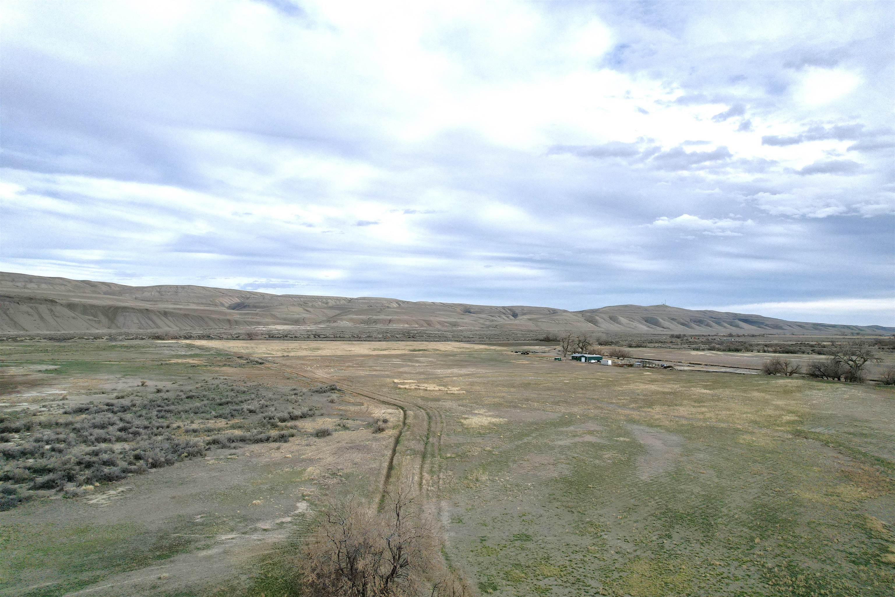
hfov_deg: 78.6
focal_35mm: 22
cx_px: 448
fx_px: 547
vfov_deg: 57.2
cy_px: 298
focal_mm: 8.38
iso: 100
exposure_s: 1/5000
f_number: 2.8
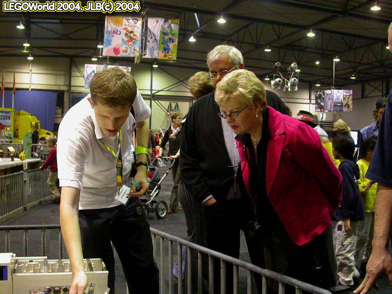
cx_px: 196
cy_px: 147
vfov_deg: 32.2
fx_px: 510
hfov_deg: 42.1
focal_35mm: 45
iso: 400
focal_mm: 9.3
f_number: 2.7
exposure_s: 1/30
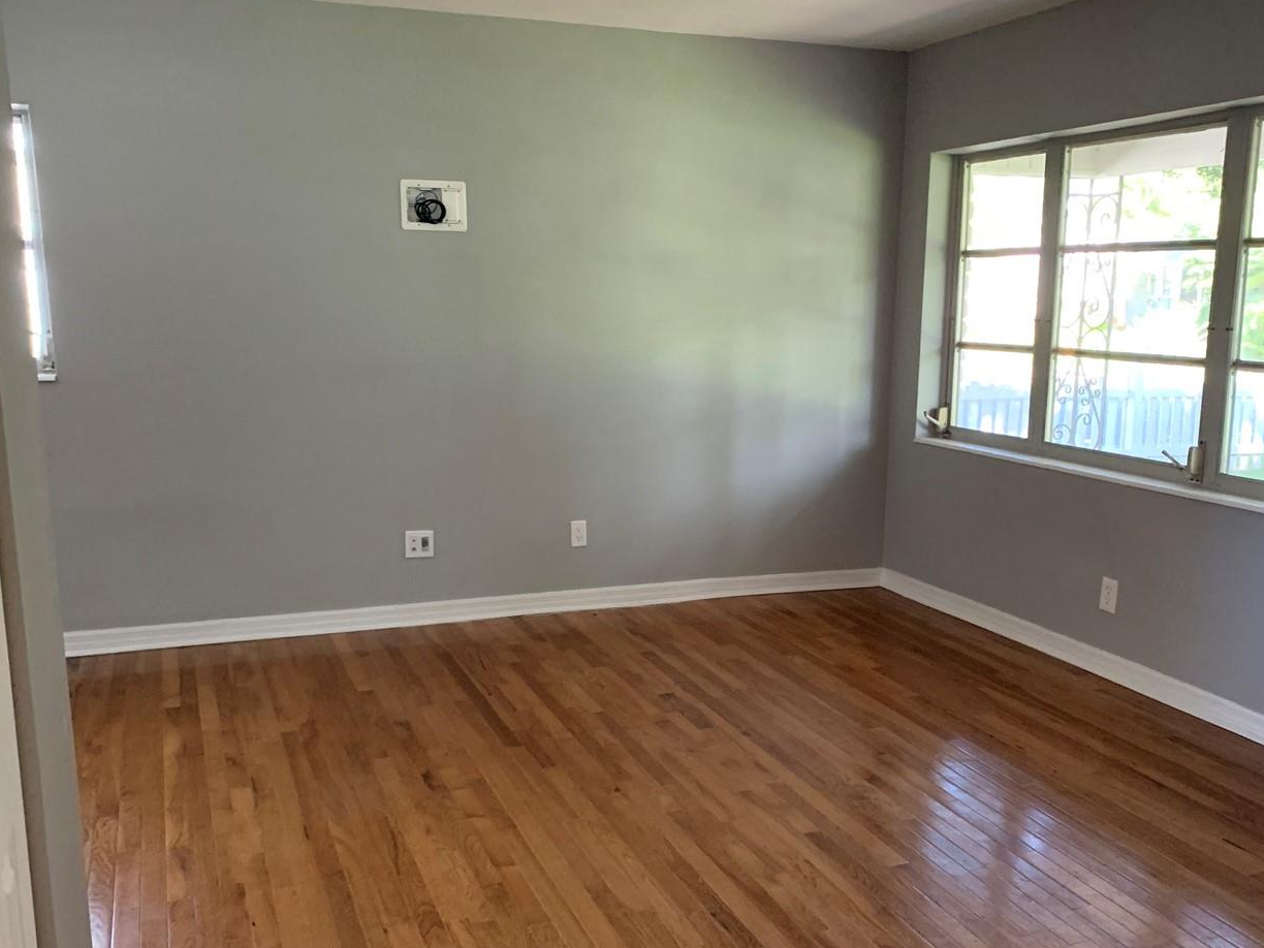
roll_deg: -0.6
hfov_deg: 53.9
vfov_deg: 41.6
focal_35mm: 34
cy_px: 559
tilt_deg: -11.5
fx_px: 1242
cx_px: 697
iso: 320
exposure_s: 1/60
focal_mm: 4.25
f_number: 1.8
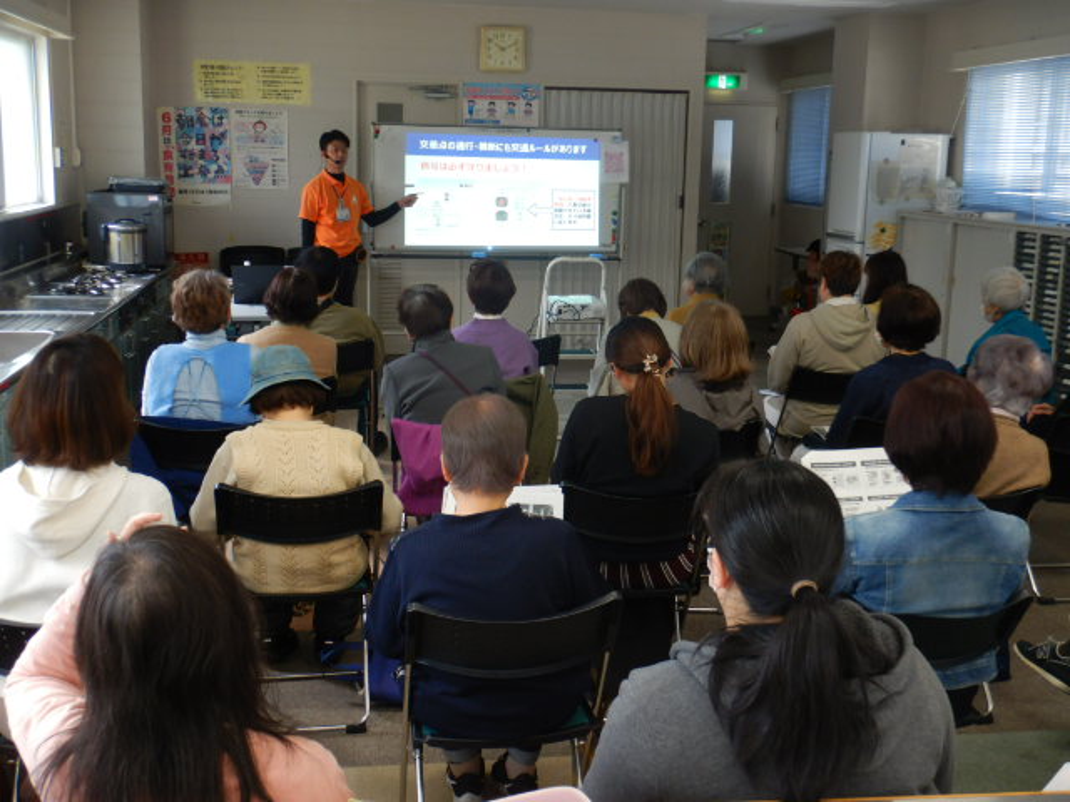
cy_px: 401
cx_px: 535
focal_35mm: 40
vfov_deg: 36.0
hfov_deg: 46.8
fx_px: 1236
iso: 200
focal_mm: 7.2
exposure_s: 1/30
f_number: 4.2
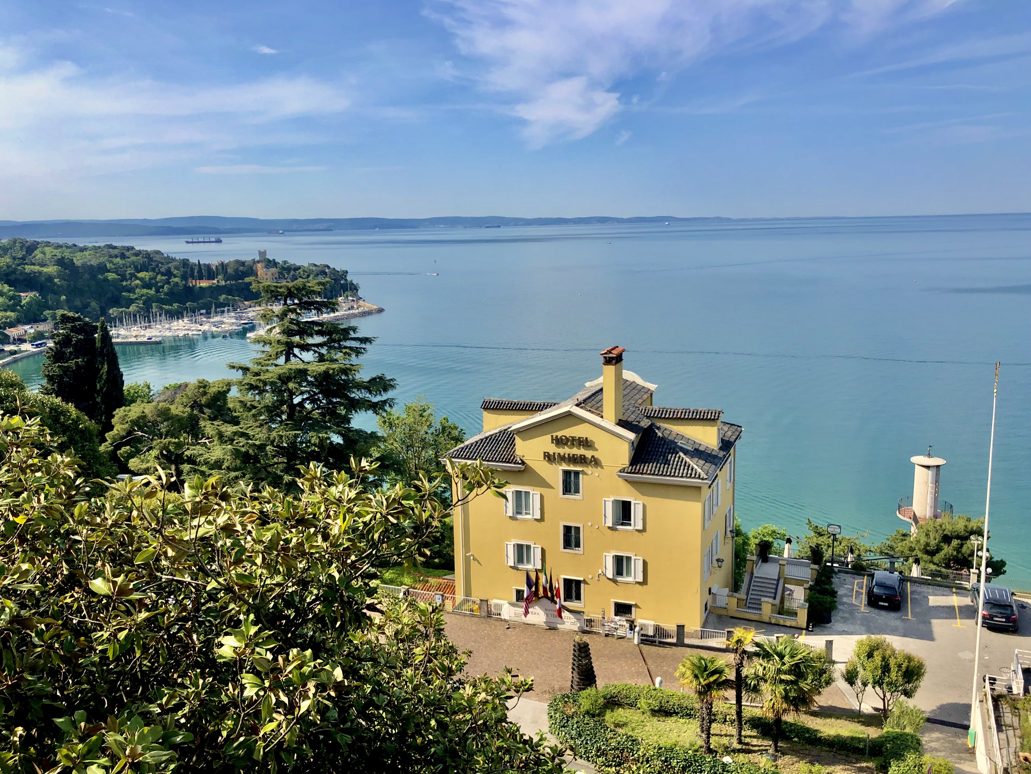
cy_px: 387
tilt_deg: -10.9
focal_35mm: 28
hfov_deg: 63.4
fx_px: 834
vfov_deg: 49.7
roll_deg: +3.2
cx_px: 516
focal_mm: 4
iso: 20
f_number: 1.8
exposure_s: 1/2183
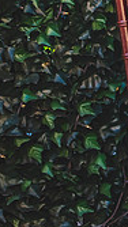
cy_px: 45
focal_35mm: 474
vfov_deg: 4.6
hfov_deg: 2.5
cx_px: 396
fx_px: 2859
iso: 250
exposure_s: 1/320
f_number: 2.8
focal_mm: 120
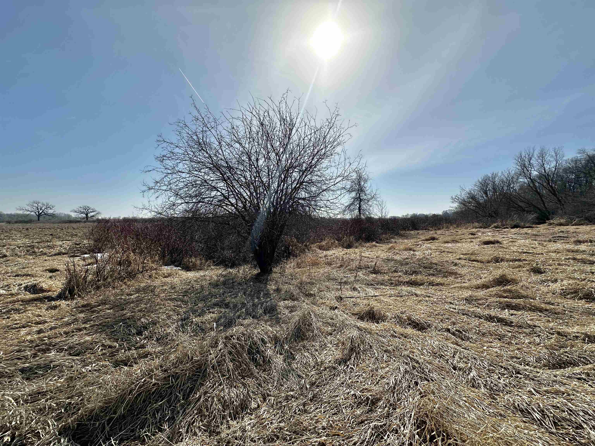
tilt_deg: +0.2
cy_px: 223
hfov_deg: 102.1
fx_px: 241
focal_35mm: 14
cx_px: 298
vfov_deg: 85.7
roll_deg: +0.2
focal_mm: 2.22
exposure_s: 1/4132
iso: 50
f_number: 2.2
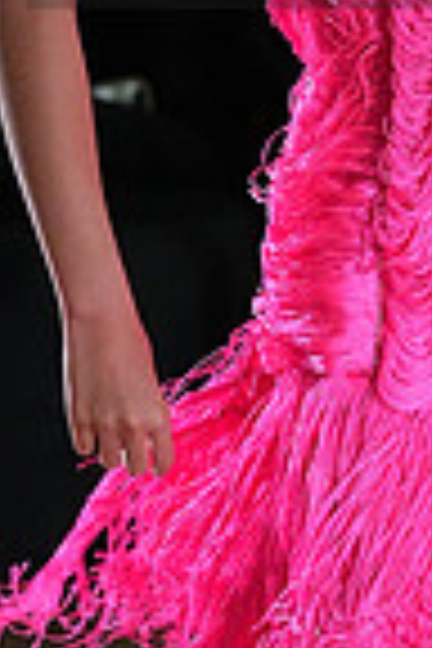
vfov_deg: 3.6
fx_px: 10385
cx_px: 650
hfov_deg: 2.4
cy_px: -140
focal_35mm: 577
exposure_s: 1/400
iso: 8000
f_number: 6.3
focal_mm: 143
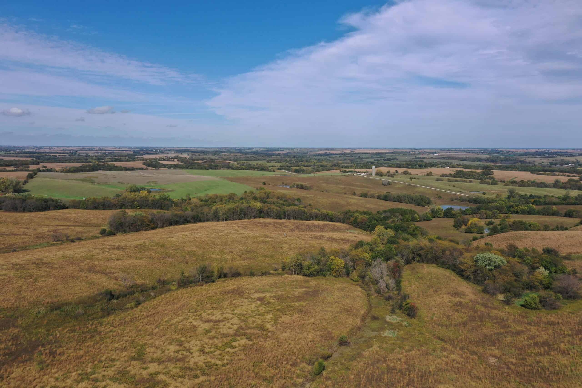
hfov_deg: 65.5
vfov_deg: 46.4
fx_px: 453
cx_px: 291
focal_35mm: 28
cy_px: 194
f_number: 6.3
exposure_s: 1/640
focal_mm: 10.26
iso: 100
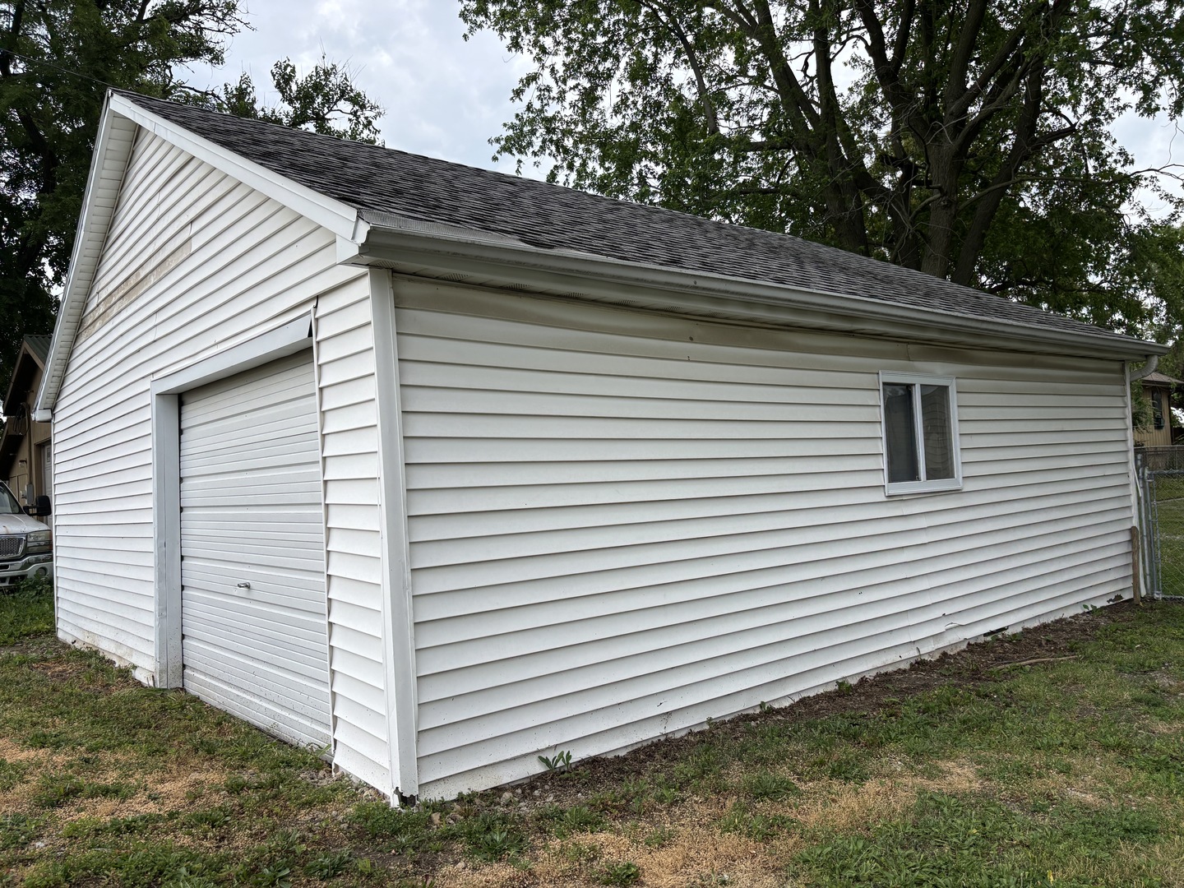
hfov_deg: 67.3
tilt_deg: +1.4
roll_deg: +2.8
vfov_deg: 53.1
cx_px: 592
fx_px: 889
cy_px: 444
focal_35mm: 26
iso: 50
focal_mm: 5.96
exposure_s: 1/1058
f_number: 1.6
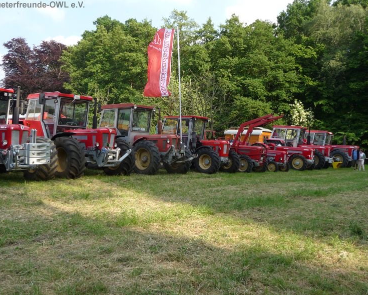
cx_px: 173
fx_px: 370
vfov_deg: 43.4
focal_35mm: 34
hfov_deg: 52.8
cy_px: 146
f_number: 3.5
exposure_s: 1/320
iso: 100
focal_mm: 5.3
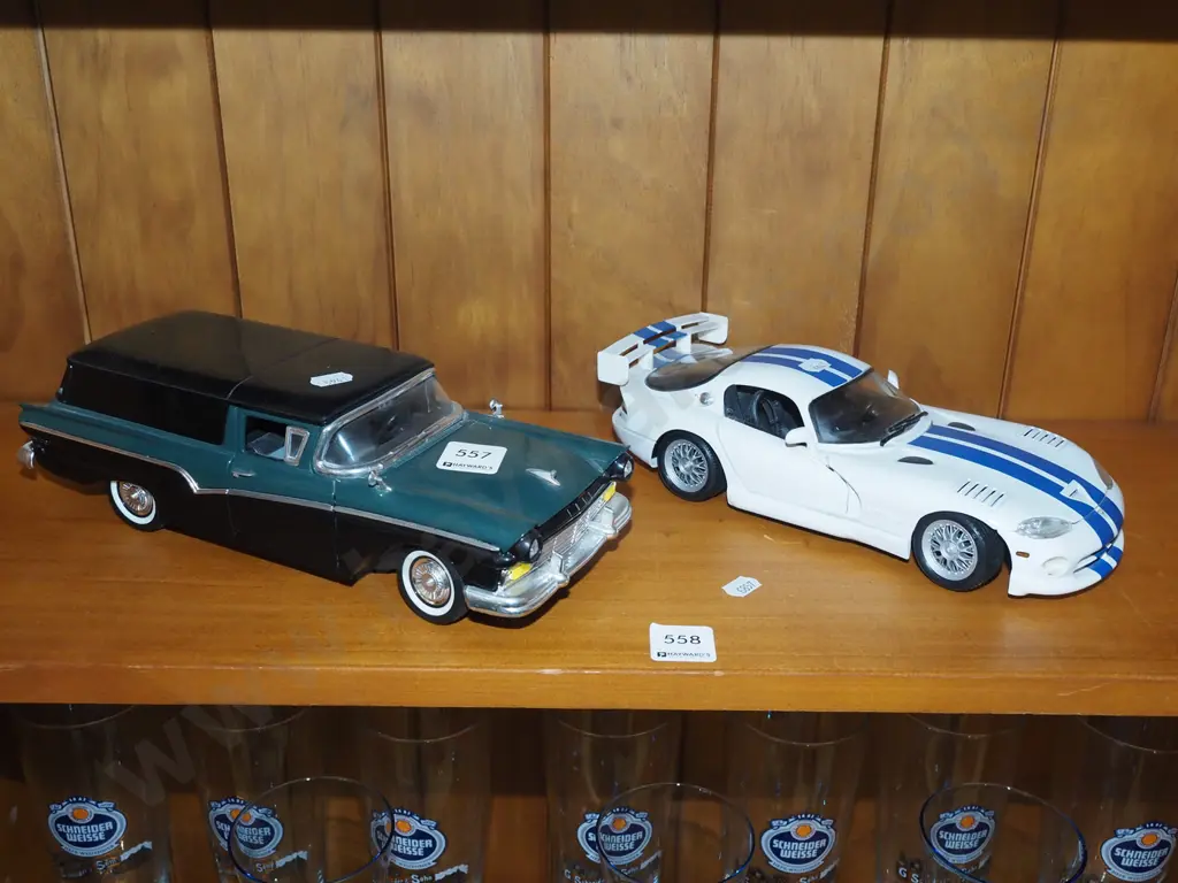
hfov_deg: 51.4
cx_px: 589
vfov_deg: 39.7
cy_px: 442
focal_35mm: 36
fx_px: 1225
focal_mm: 18
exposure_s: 1/60
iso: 1600
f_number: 5.6
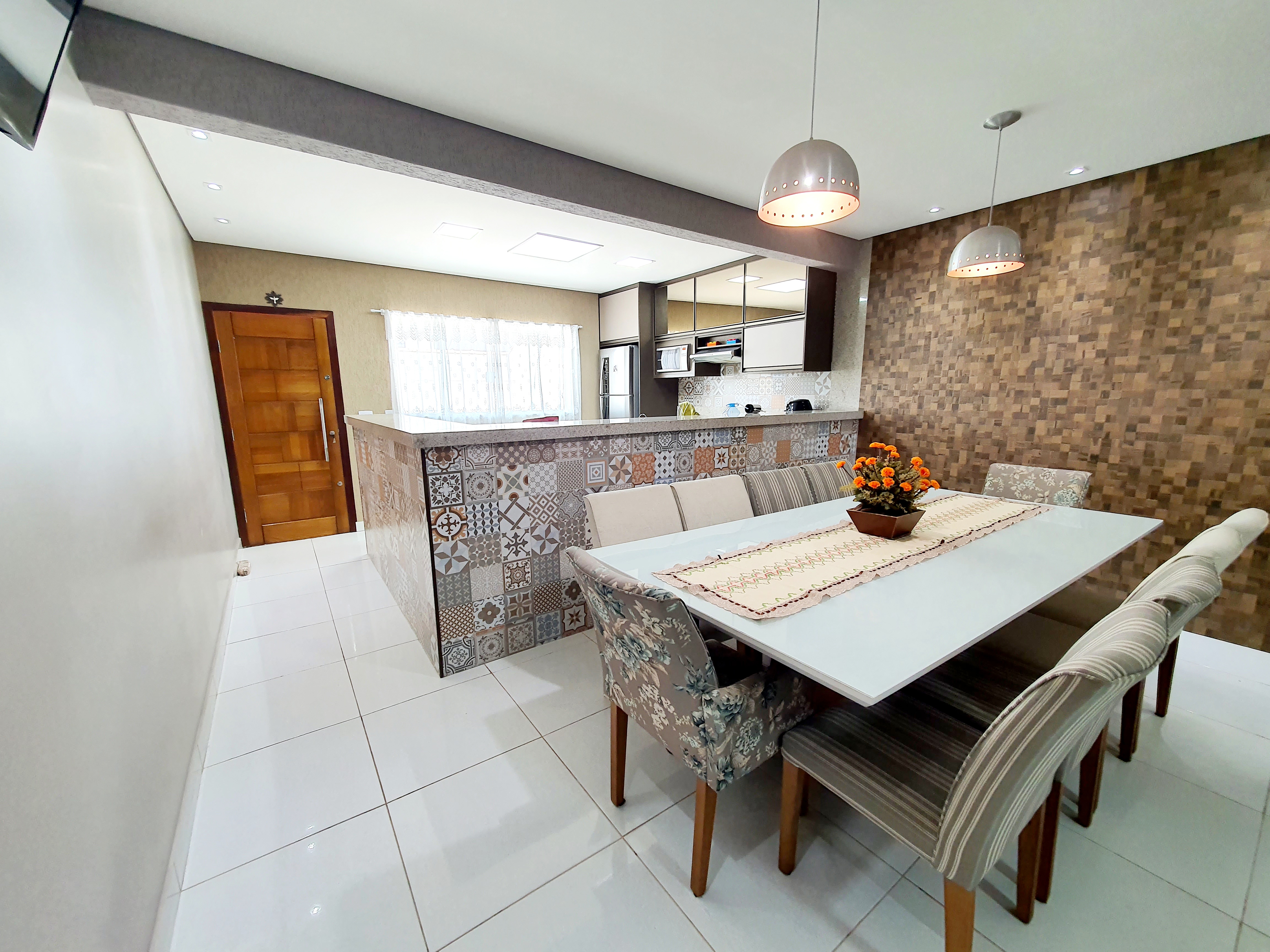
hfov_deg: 106.2
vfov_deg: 89.9
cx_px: 635
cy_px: 476
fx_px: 477
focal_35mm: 13
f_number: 2.2
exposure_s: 1/60.2
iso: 100
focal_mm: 1.8
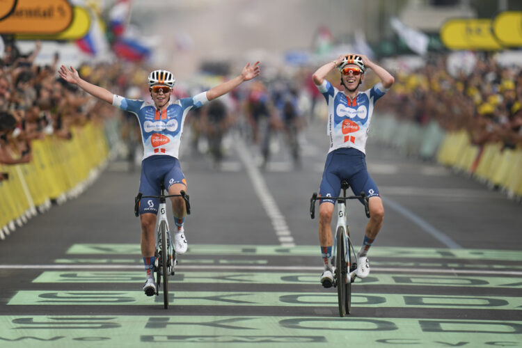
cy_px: 174
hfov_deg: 5.2
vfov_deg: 3.4
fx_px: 5800
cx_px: 261
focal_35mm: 400
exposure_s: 1/4000
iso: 400
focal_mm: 400
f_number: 2.8
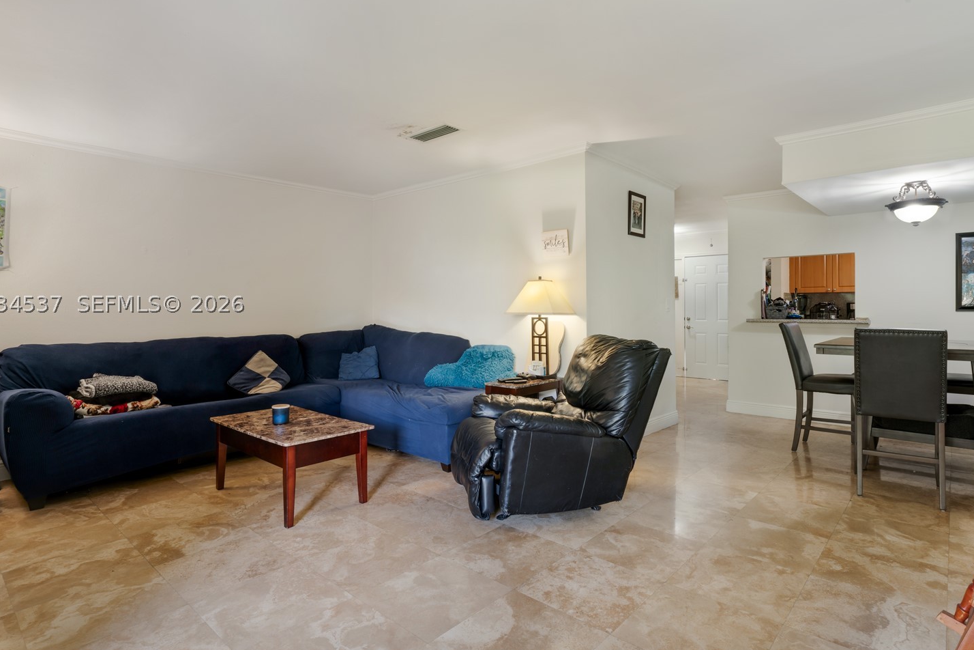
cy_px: 303
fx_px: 514
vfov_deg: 64.5
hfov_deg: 86.8
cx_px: 512
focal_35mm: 19
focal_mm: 16
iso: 100
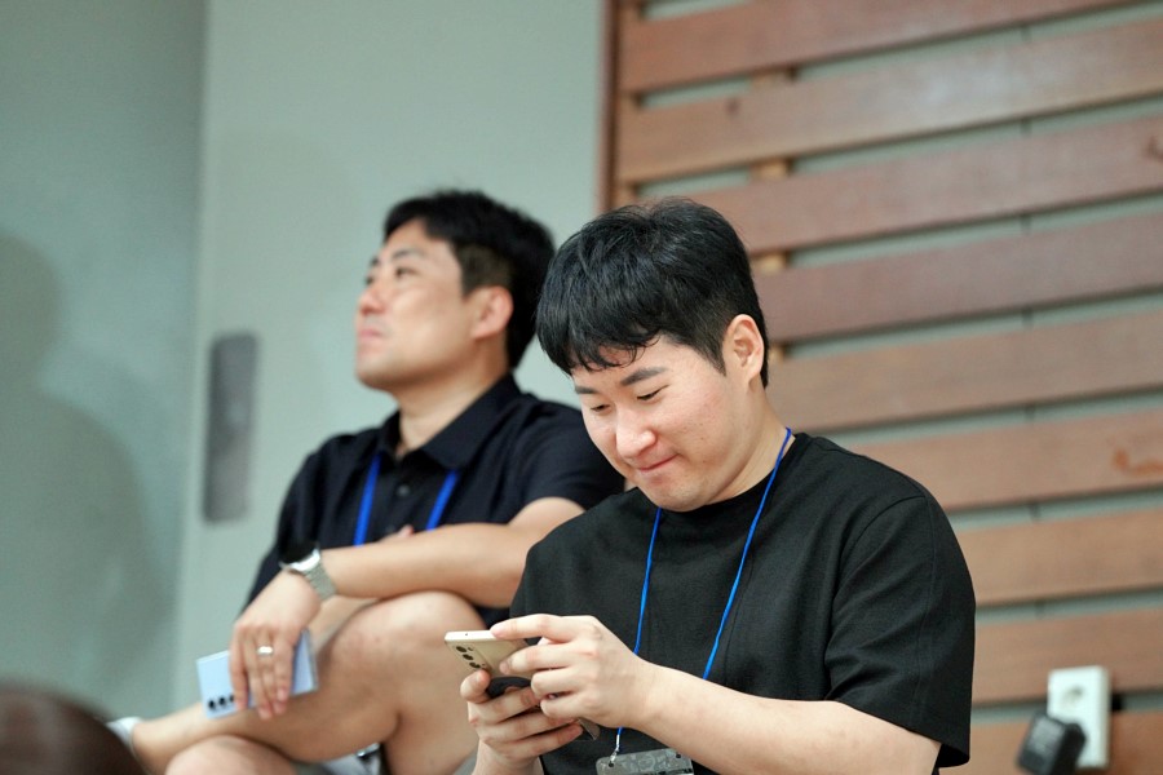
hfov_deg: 12.6
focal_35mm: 163
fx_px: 5265
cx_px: 582
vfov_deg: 8.4
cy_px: 388
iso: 5000
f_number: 4
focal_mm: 163
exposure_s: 1/200
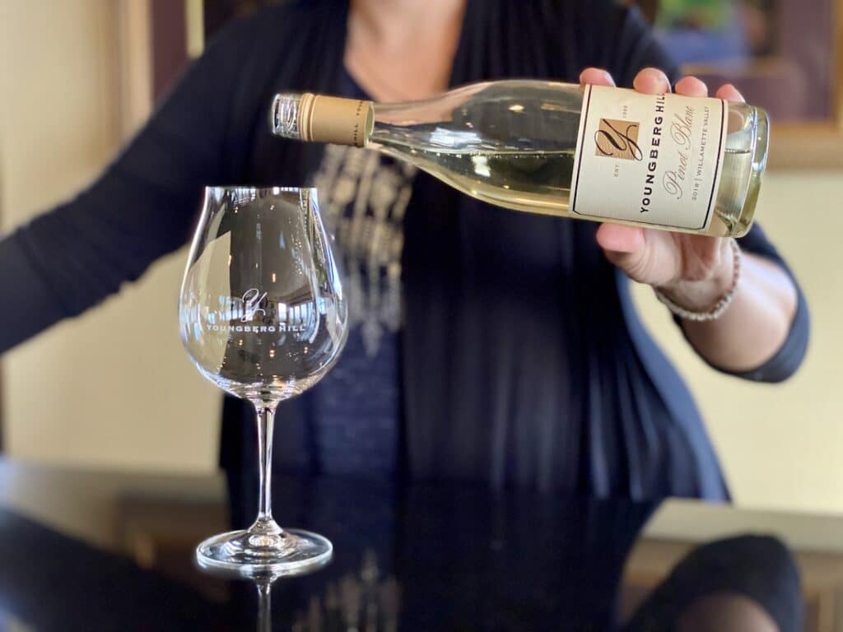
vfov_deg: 28.0
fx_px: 1266
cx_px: 422
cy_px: 316
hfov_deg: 36.8
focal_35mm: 52
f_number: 2
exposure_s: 1/122
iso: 200
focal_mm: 6
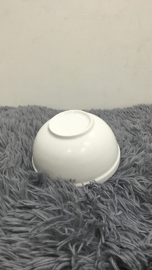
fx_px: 243
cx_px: 77
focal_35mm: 34
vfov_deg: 58.0
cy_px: 136
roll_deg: +1.7
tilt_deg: -18.4
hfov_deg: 34.7
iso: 100
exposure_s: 1/33
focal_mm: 3.3
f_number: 2.4
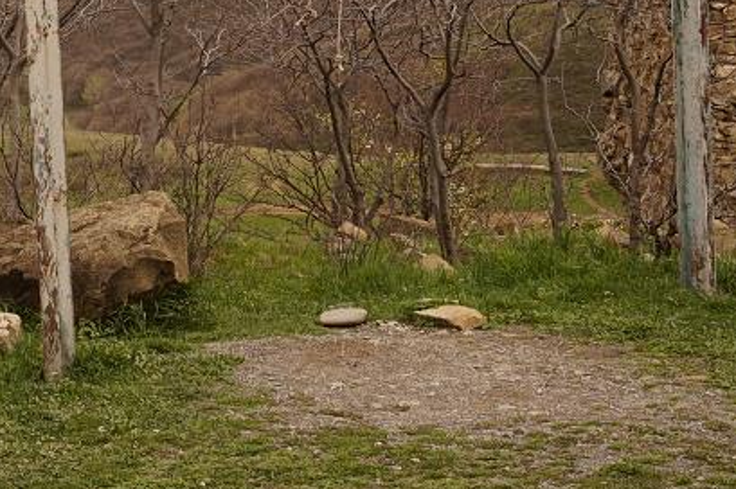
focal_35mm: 91
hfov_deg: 21.3
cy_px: -140
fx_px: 1866
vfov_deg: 14.4
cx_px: -49
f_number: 11
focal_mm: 23
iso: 100
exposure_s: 1/80
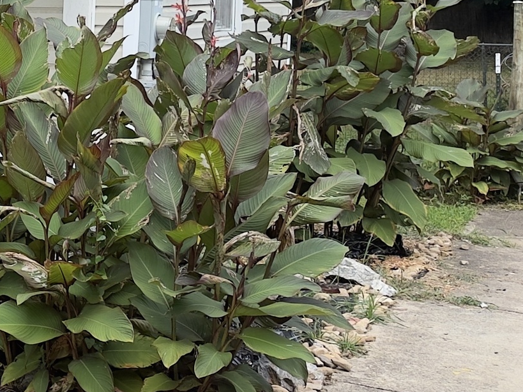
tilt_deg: -2.1
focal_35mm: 90
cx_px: -367
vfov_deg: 16.2
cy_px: 34
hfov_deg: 18.1
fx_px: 1360
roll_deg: -0.2
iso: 100
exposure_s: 1/683
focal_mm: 6.76
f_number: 1.78
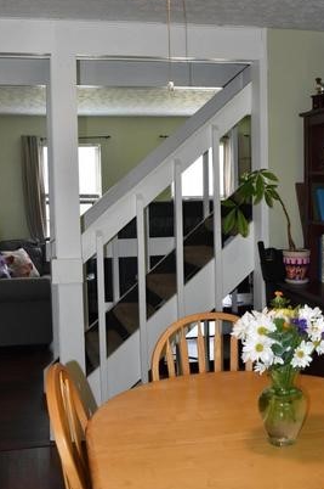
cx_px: 172
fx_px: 582
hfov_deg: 31.1
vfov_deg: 45.4
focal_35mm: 43
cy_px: 225
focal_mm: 18
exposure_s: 1/100
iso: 800
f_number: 5
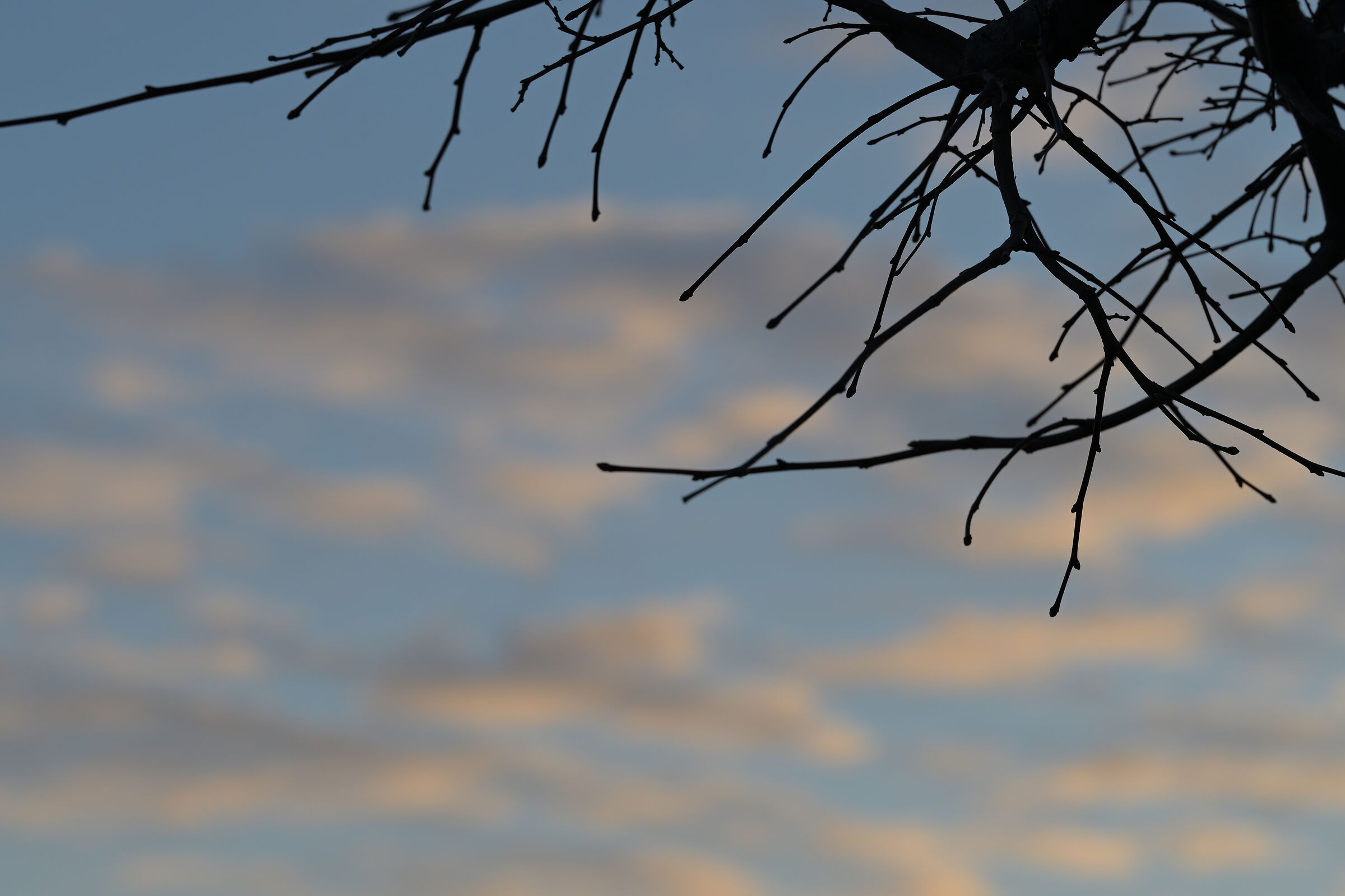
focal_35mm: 157
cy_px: 448
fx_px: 5864
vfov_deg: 8.7
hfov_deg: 13.1
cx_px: 672
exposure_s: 1/500
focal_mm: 105
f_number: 5.6
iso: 80
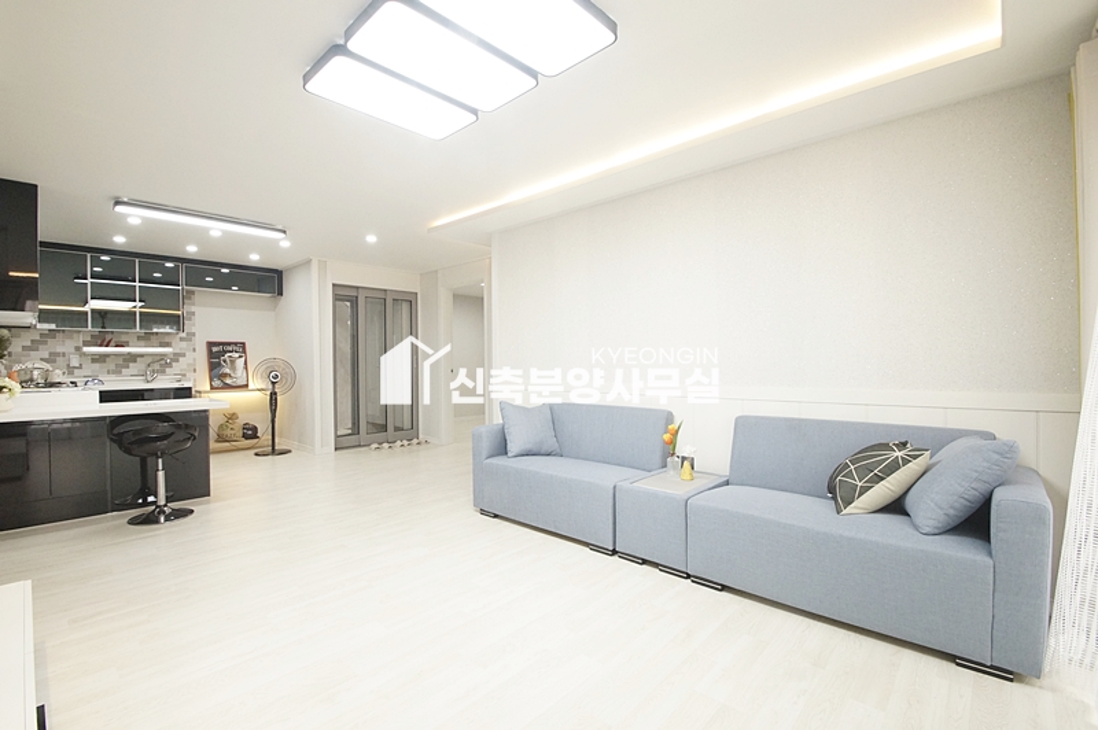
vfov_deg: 77.2
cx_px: 549
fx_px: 457
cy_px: 365
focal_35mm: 15
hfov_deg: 100.4
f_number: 9
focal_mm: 10
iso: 1600
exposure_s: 1/50
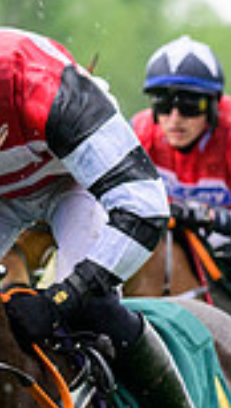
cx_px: 672
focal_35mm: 551
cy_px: 258
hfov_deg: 2.2
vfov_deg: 3.9
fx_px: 5980
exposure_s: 1/1250
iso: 2000
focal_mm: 140
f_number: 5.6
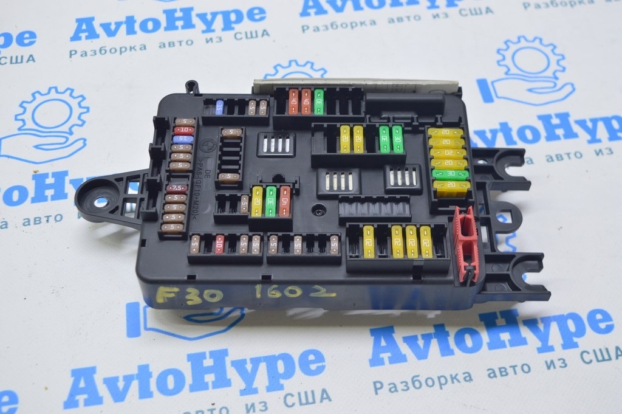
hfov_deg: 38.9
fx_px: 880
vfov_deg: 26.4
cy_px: 207
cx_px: 311
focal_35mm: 51
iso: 400
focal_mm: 34
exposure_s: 1/20
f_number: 5.6
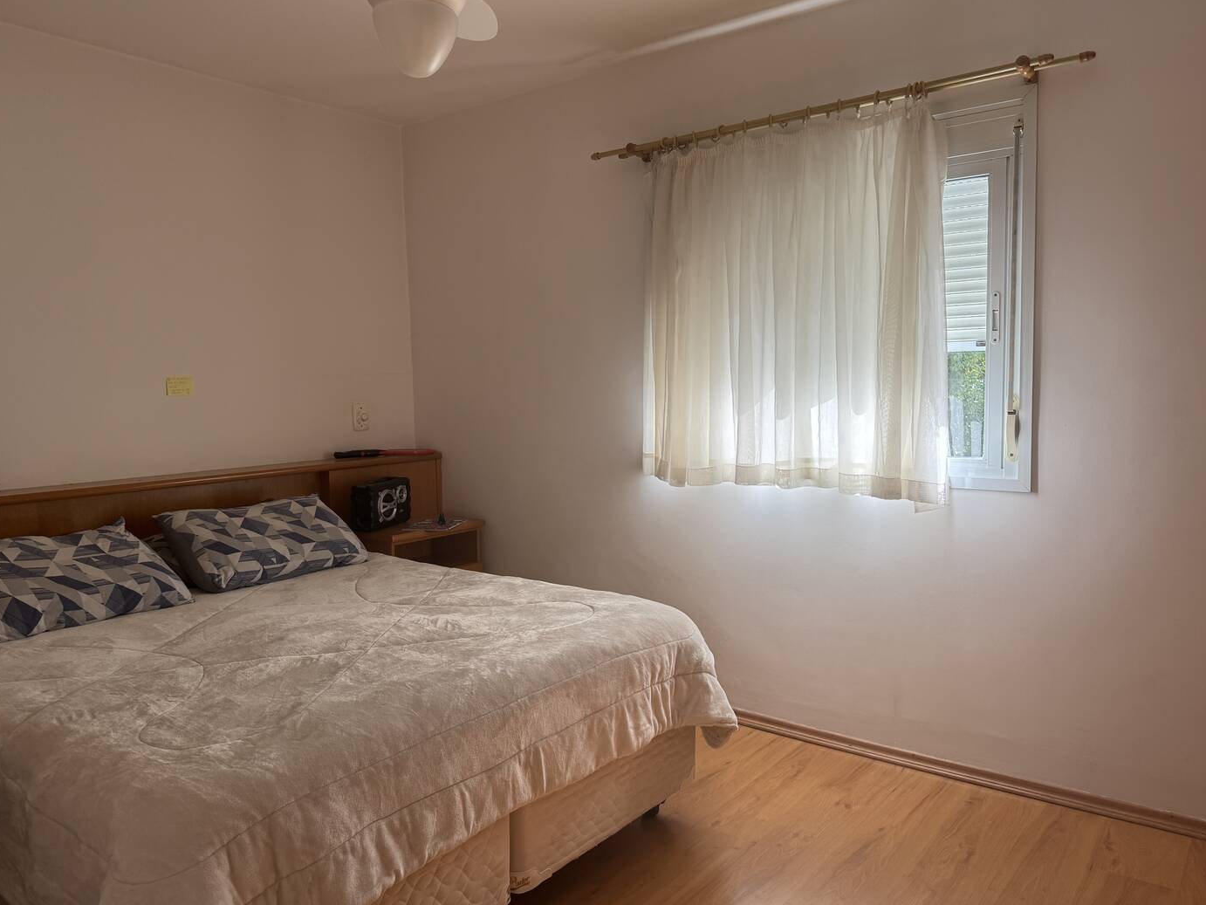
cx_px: 622
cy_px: 441
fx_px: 871
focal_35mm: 25
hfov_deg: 69.4
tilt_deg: -3.8
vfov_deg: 54.9
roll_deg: +1.6
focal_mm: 6.76
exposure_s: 1/161
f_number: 1.78
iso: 80
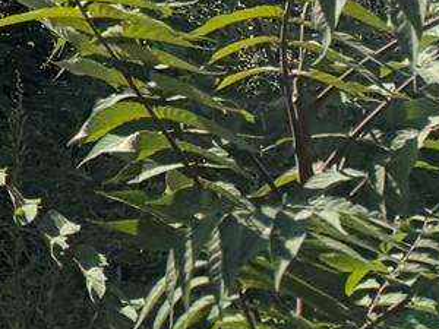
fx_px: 2080
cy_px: -709
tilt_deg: +13.8
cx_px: -1018
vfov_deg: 7.7
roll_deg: -1.1
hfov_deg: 8.9
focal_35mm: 164
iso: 80
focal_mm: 6.76
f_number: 1.78
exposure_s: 1/6711
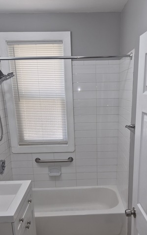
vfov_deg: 56.0
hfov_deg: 37.2
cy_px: 148
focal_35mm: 34
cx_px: 84
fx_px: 218
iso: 40
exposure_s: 1/60
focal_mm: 5.4
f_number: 1.8
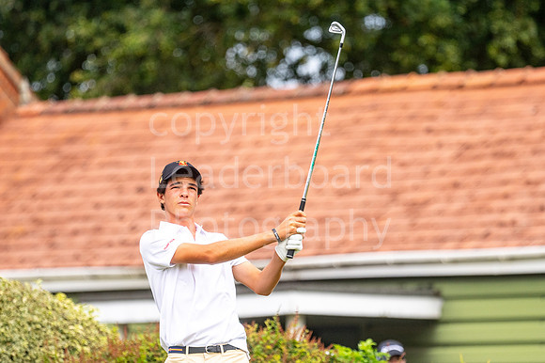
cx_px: 272
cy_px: 182
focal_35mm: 450
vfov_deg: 3.1
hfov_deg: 4.6
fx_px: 6808
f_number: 4
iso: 500
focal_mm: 300
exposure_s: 1/4000
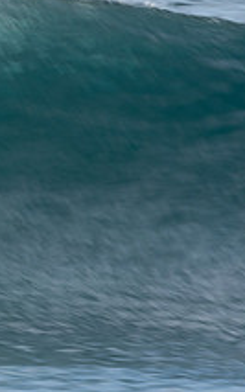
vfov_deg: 1.0
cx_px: -254
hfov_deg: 0.6
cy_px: 51
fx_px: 22300
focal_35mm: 2086
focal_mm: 500
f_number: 29
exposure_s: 1/20
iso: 125
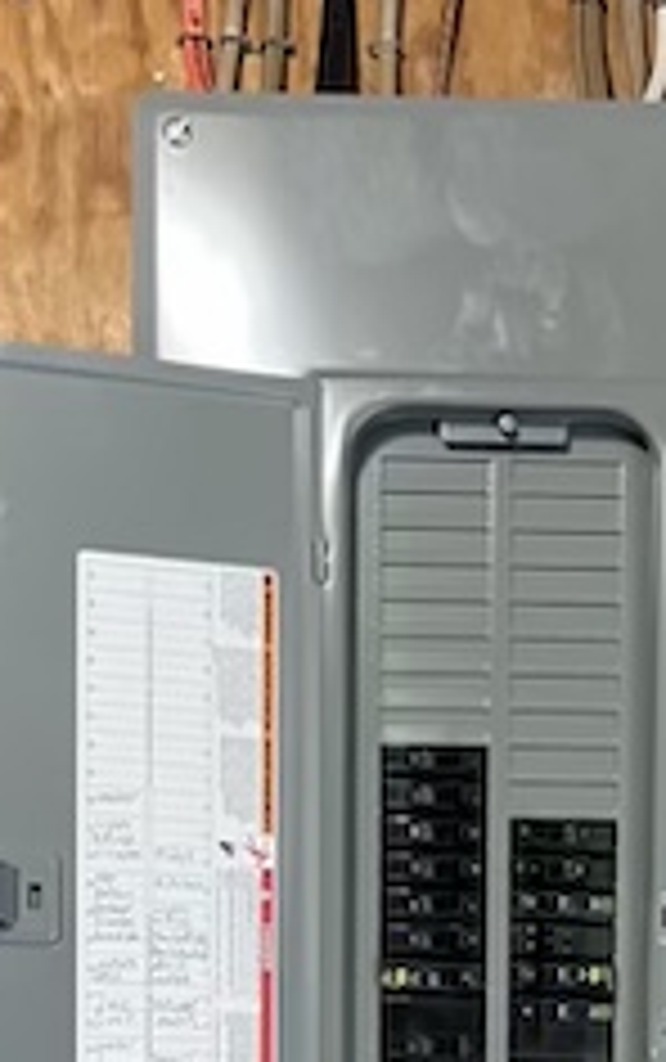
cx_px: 540
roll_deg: -0.9
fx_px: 2028
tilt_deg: -4.9
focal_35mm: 70
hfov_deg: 18.5
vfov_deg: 26.8
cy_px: 1188
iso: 200
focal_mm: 5.7
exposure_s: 1/60
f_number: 1.5
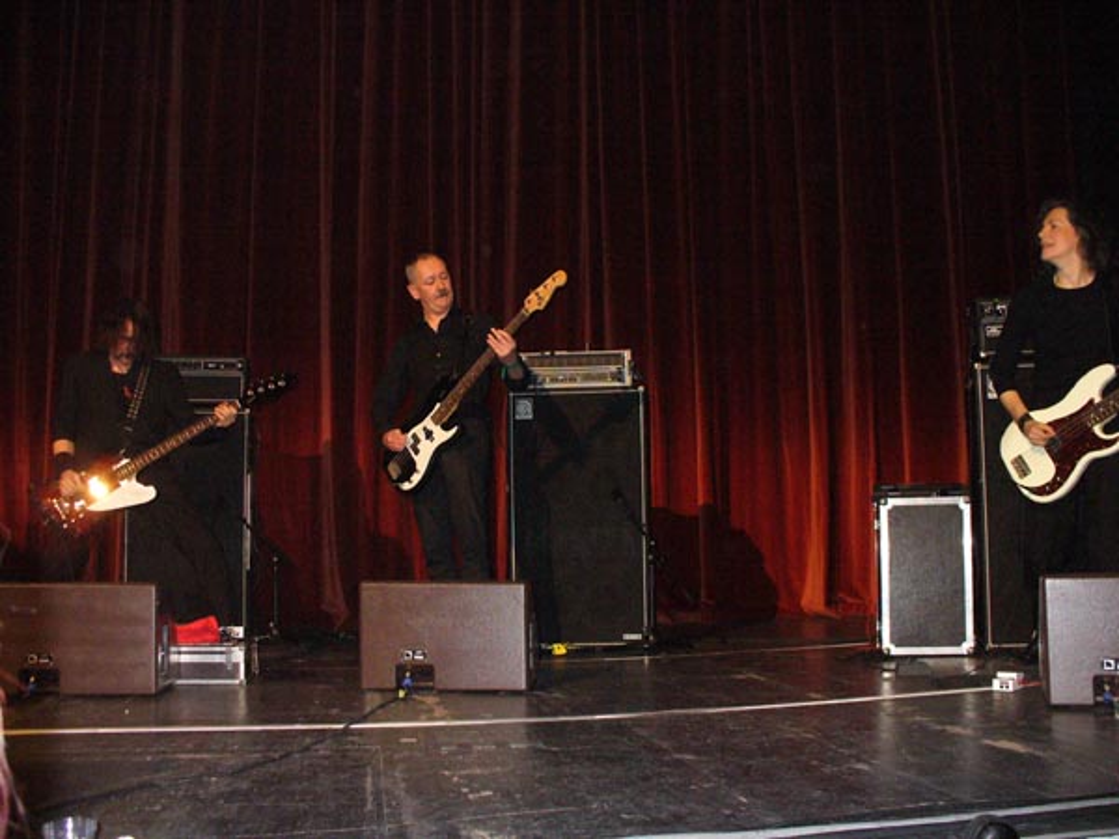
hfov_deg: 50.1
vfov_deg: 38.7
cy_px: 420
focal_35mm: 37
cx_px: 560
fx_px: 1196
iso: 400
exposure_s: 1/60
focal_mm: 6.1
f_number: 2.8
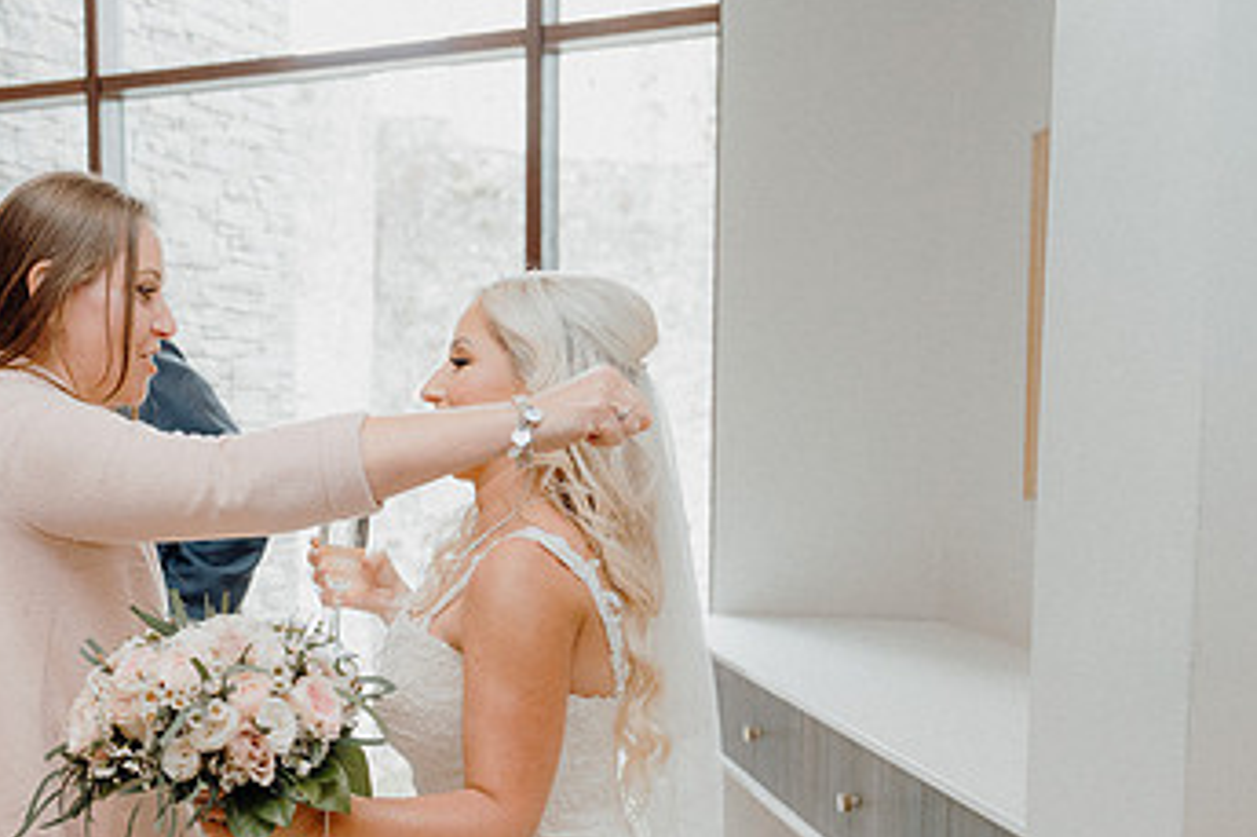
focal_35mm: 54
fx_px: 1885
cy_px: 682
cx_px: 285
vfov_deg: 24.6
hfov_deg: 35.9
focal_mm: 32
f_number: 3.5
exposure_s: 1/200
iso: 1600
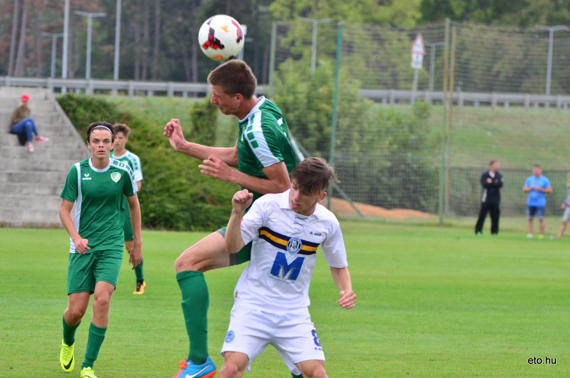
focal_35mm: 270
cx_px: 285
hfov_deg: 7.6
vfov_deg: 5.1
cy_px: 189
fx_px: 4266
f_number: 6.3
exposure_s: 1/500
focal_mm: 180
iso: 800
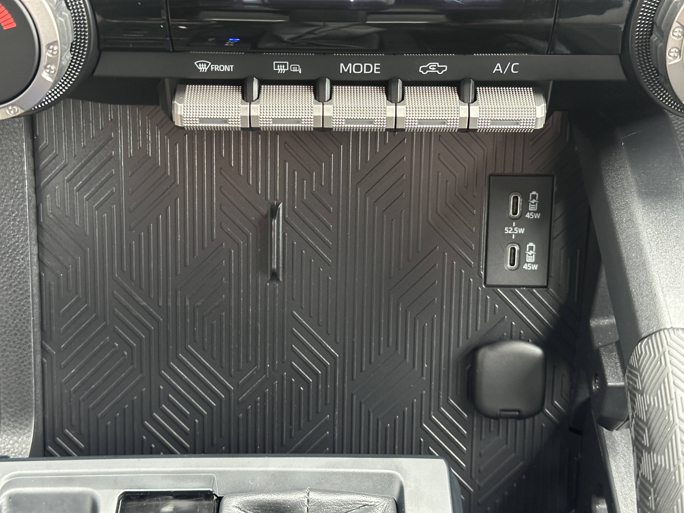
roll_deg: +2.8
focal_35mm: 48
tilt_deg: -43.0
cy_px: 256
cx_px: 342
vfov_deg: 30.3
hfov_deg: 39.7
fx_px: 948
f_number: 1.78
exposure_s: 1/30
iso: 640
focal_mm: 6.86
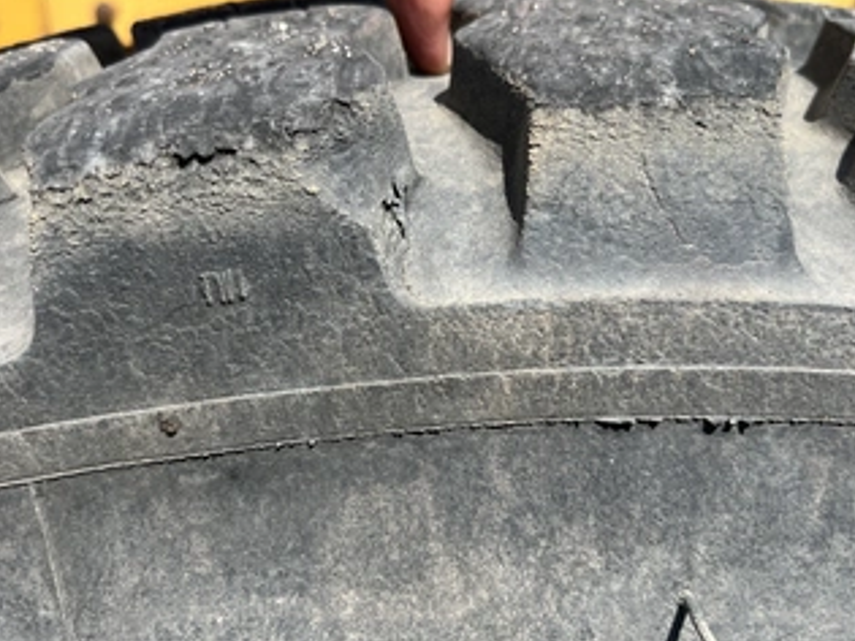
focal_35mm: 33
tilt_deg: -20.0
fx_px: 815
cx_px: 429
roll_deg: +4.1
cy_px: 301
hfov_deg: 55.4
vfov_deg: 42.9
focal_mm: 5.1
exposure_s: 1/2309
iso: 50
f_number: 1.6
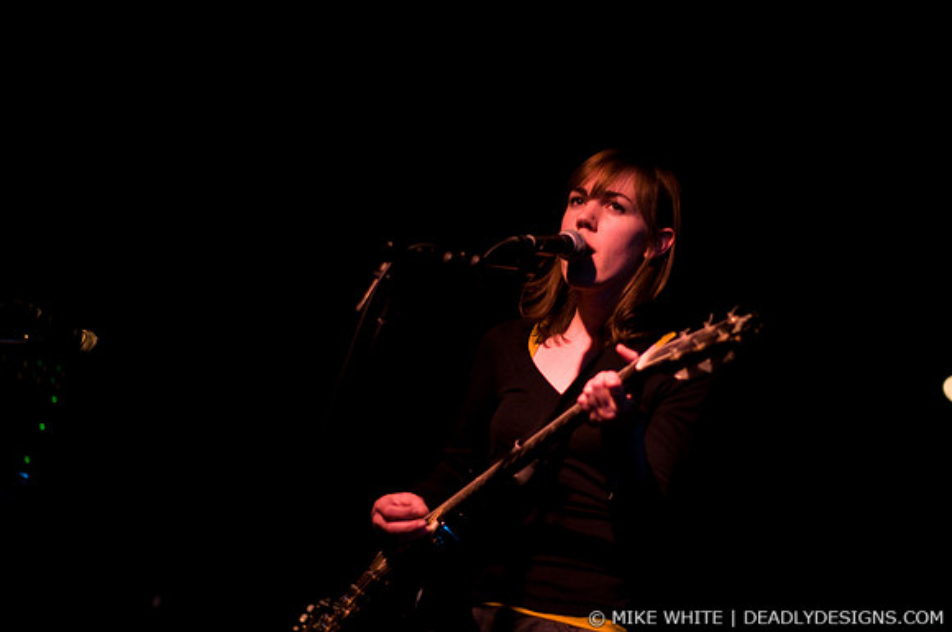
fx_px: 1981
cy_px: 316
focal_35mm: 75
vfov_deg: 18.1
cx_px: 476
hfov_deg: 27.0
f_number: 1.8
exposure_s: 1/100
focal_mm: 50
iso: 1000
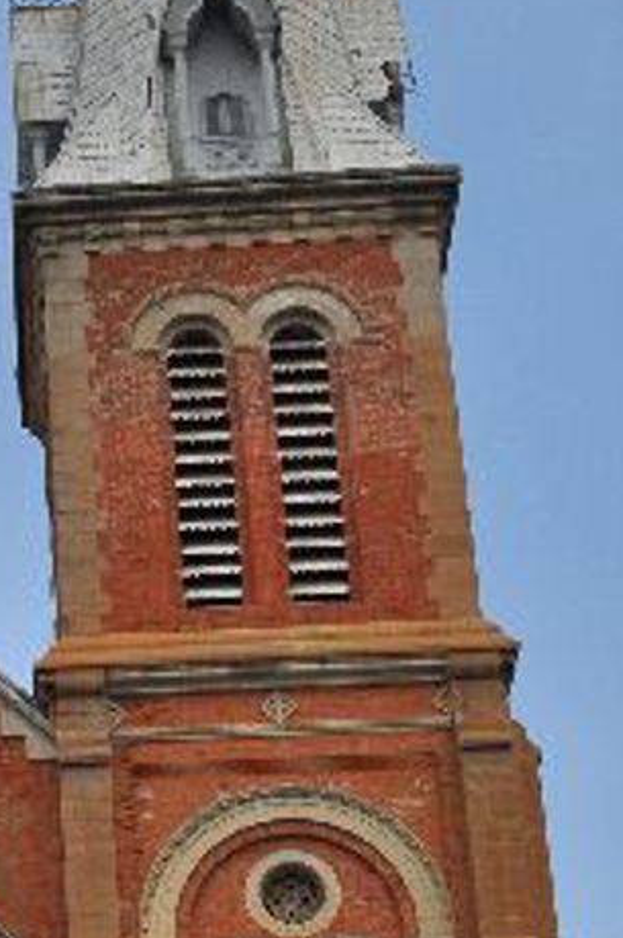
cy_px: 700
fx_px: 3148
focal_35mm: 121
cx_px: -321
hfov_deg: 10.9
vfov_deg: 16.9
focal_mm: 24
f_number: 11
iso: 200
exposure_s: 1/500
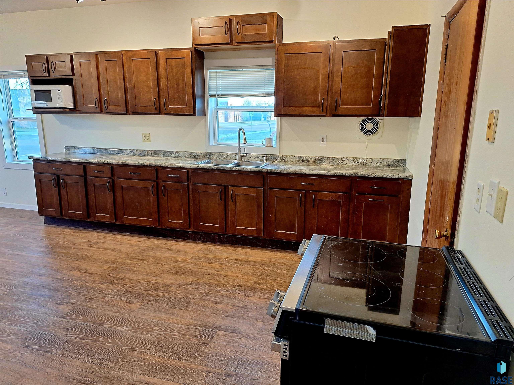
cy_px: 192
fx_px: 342
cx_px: 257
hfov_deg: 73.9
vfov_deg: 58.9
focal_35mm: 23
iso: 80
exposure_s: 1/40
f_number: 1.8
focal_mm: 5.54
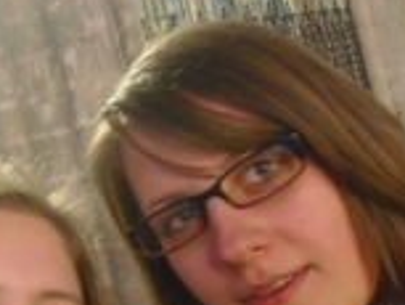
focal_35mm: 73
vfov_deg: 20.0
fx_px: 855
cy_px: 233
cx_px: 98
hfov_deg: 26.3
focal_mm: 4.65
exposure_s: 1/6
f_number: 2.6
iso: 400
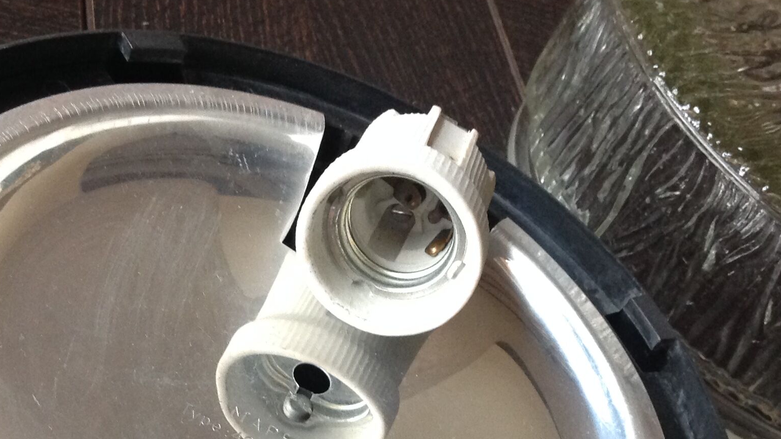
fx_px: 1325
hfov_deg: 32.8
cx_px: 367
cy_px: 467
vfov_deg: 18.2
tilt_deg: -46.5
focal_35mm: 64
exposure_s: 1/15
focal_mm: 4.28
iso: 250
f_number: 2.4
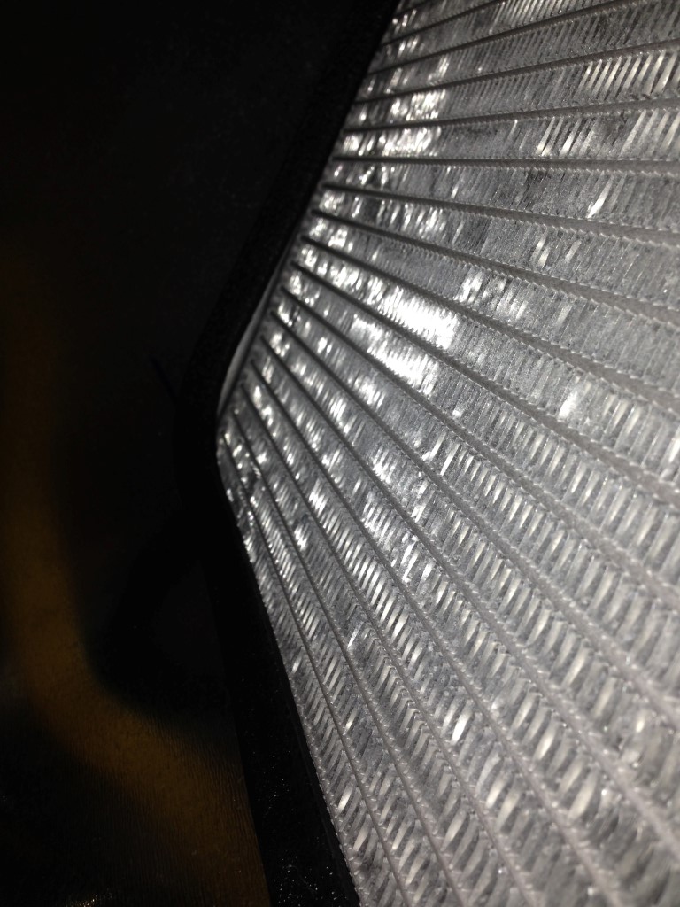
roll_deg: +14.5
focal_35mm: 33
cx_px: 340
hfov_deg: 42.9
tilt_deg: -20.5
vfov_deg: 55.4
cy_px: 454
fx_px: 864
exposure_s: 1/90
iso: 50
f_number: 2.4
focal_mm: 4.12
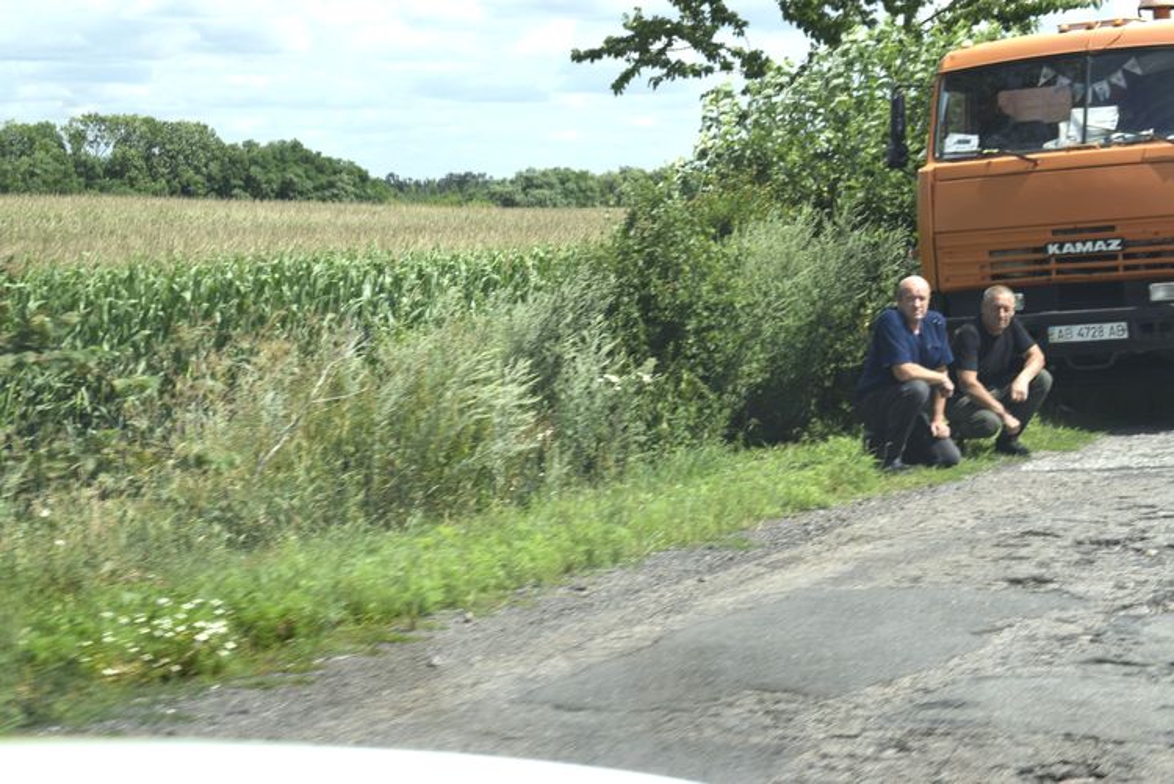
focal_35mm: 82
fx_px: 2692
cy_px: 392
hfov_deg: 24.6
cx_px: 587
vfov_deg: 16.6
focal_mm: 55
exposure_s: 1/320
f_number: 9
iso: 200
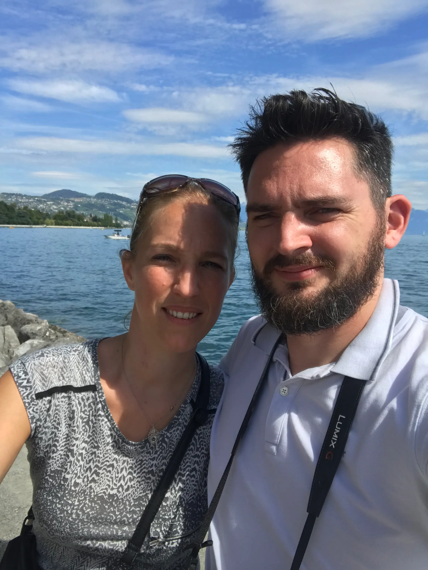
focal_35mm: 32
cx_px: 214
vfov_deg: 56.8
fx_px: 527
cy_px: 285
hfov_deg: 44.2
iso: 25
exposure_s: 1/743
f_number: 2.2
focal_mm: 2.87
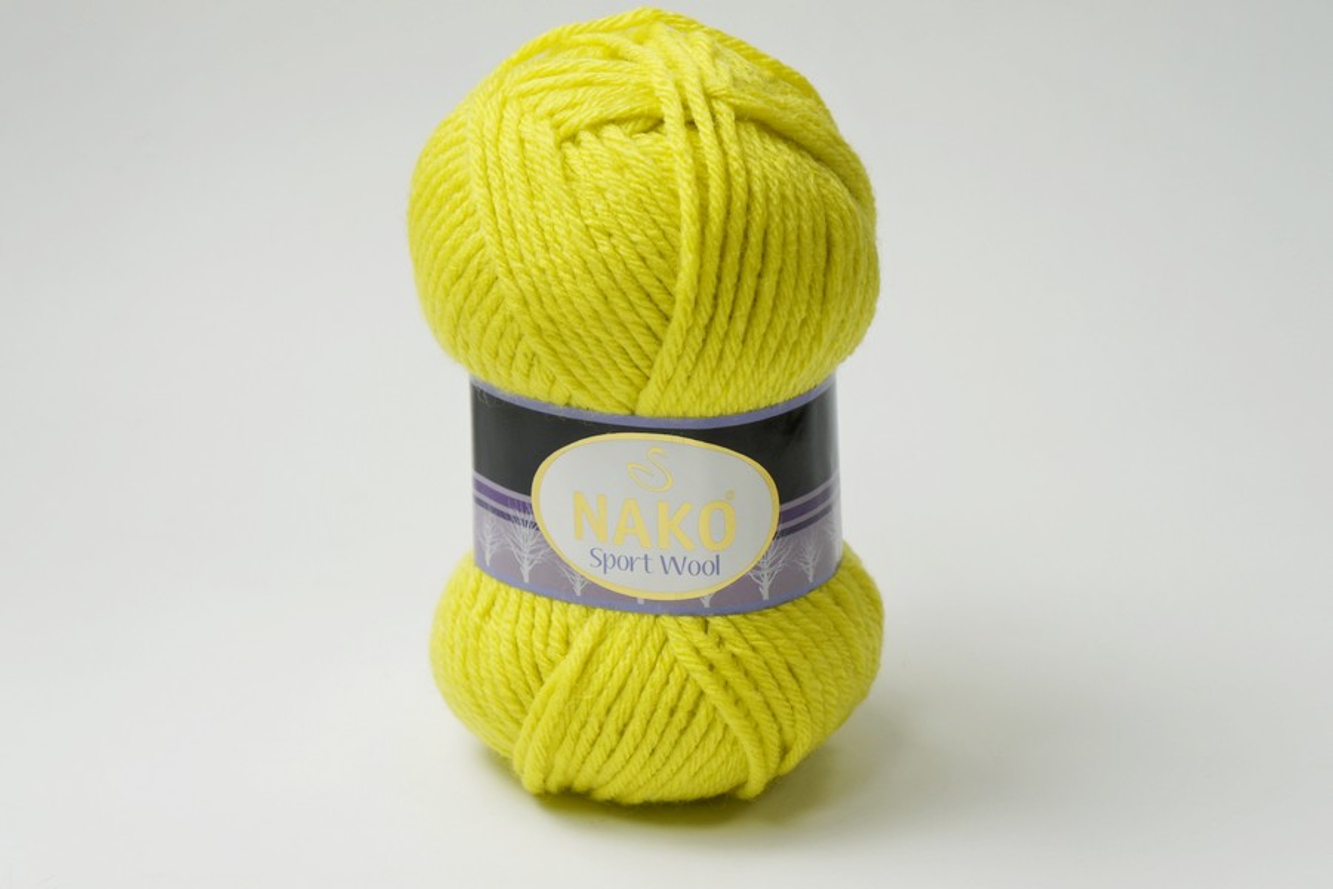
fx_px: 3055
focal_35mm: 82
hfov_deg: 24.6
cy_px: 444
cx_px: 666
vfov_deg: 16.6
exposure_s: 1/30
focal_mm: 55
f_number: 5.6
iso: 200
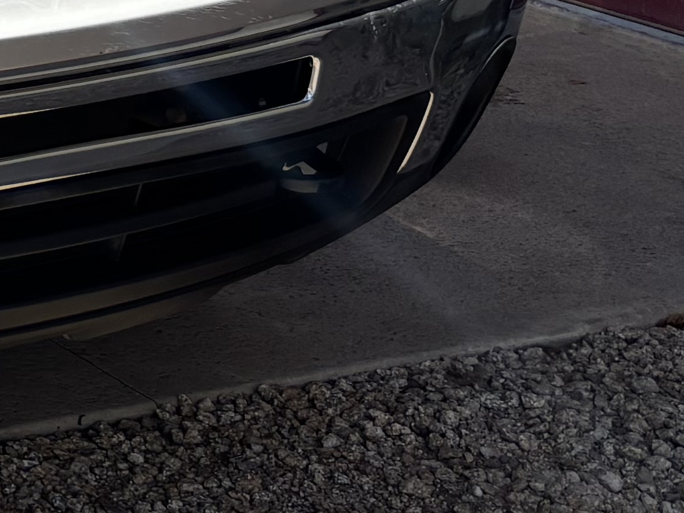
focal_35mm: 129
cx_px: -998
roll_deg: +0.1
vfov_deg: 11.1
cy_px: -221
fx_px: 2549
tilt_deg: -8.6
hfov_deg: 12.0
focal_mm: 5.96
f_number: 1.6
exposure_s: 1/2242
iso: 50
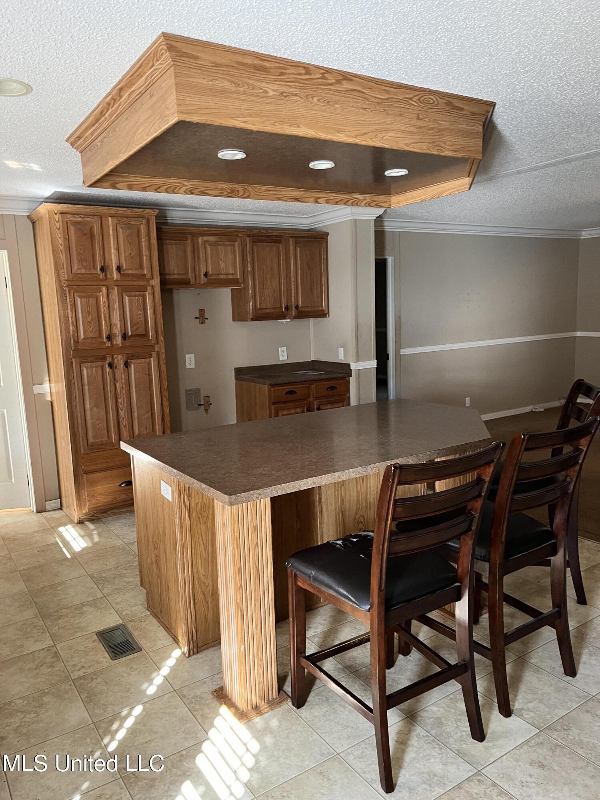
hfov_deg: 53.1
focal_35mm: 26
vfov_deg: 67.3
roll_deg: +2.1
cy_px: 400
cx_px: 300
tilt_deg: -8.9
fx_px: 601
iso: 320
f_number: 1.6
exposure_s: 1/60
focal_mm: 5.1
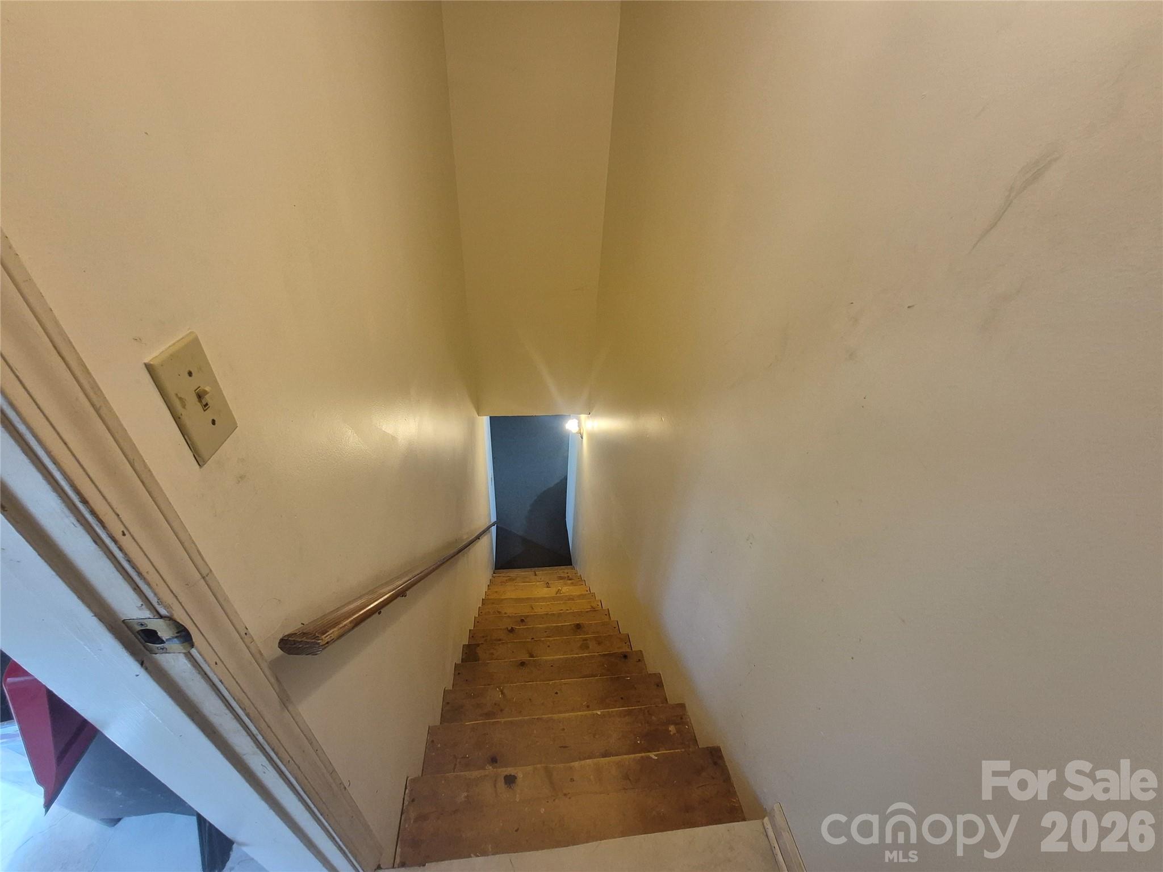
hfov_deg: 106.2
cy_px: 436
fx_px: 437
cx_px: 582
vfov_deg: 89.9
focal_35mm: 13
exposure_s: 1/60
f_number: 2.2
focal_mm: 1.74
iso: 320
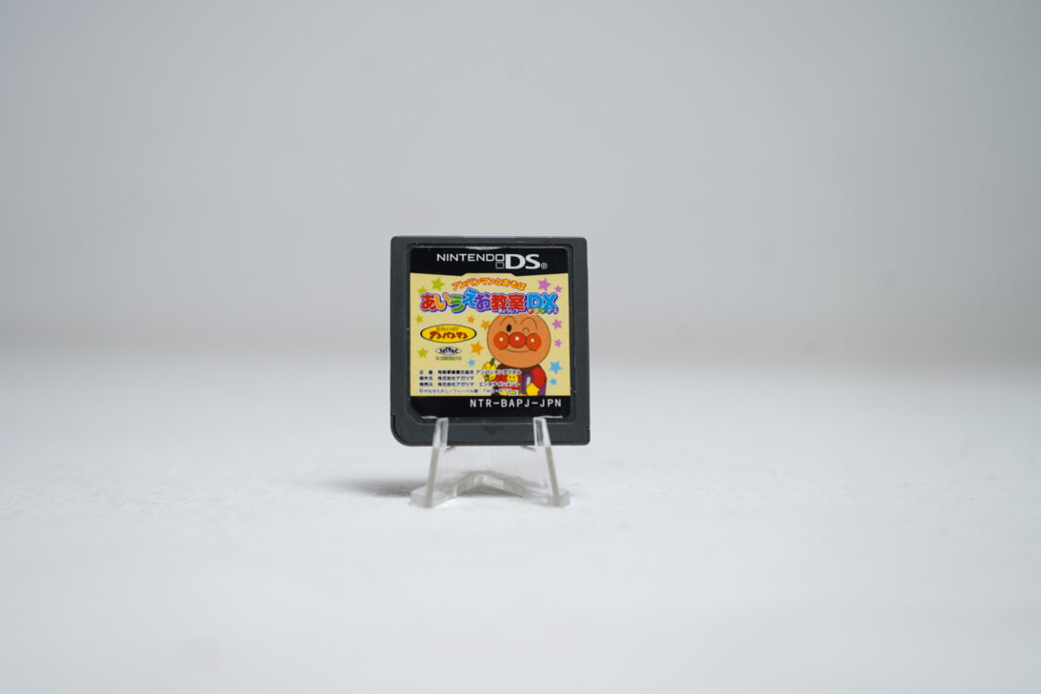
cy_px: 344
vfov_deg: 29.9
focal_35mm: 45
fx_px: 1301
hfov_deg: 43.6
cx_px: 492
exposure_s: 1/13
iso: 64
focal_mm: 41
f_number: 5
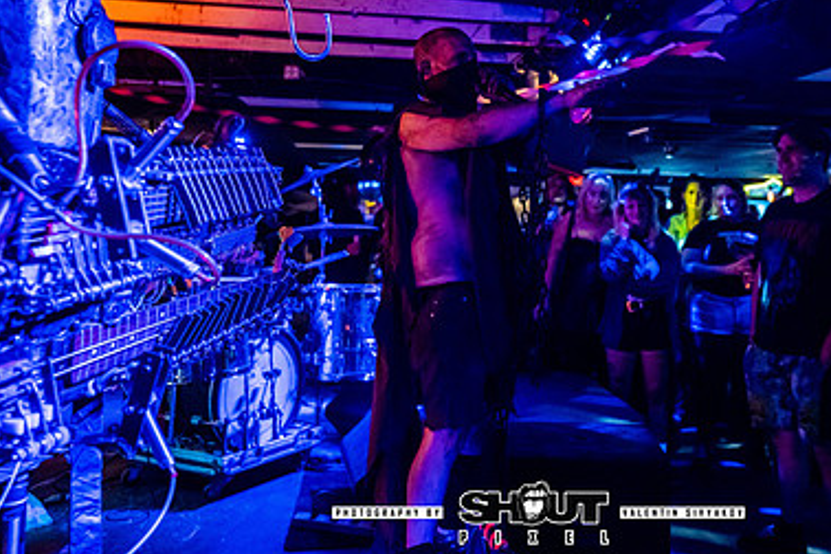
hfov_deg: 52.3
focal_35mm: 36
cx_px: 539
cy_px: 157
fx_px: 831
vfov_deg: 36.2
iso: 2500
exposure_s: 1/200
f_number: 2.8
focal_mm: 23.1
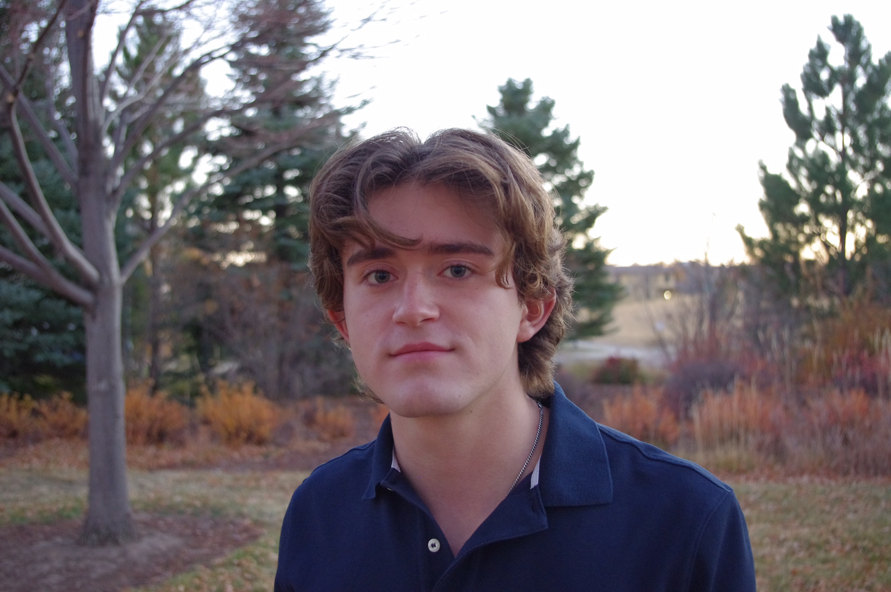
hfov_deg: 46.4
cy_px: 296
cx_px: 446
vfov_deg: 31.8
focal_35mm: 42
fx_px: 1038
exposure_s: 1/60
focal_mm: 28.13
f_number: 4
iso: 1600
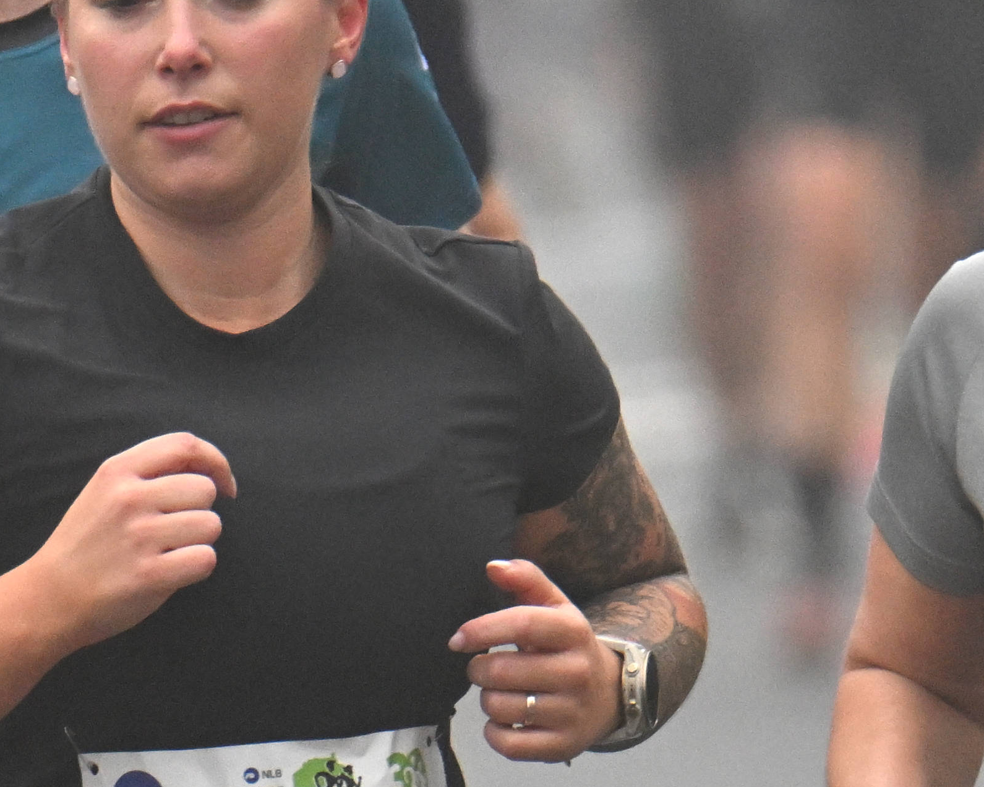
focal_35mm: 2045
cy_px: 1171
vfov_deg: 0.8
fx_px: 59559
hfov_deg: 0.9
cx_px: 330
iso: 1600
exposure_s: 1/1250
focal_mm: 420
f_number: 6.3
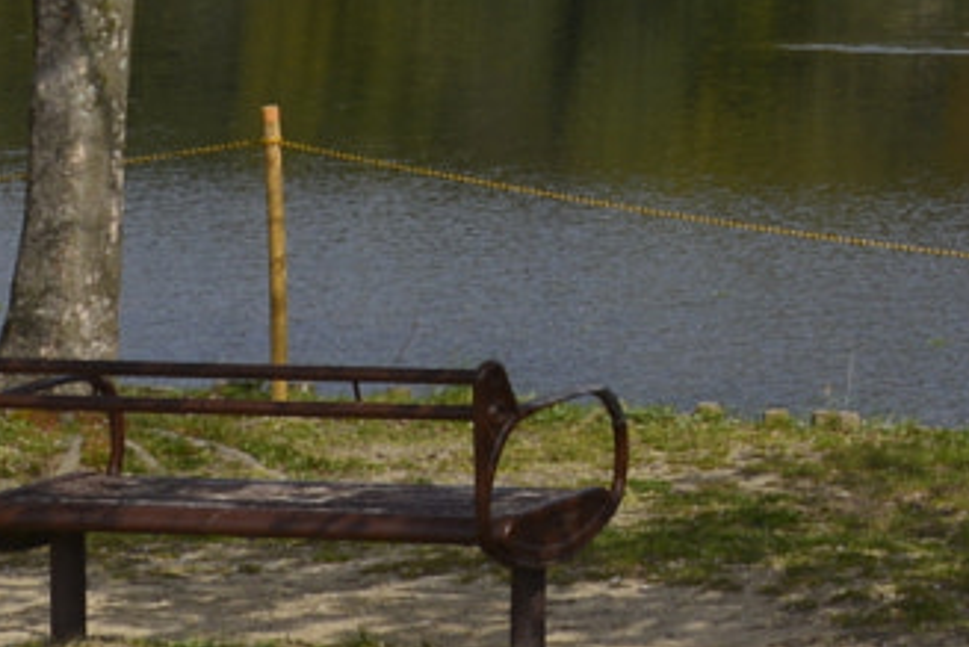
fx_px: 4039
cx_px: 2420
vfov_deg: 8.3
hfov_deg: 11.2
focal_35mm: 150
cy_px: -1012
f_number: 10
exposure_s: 1/500
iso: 200
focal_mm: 24
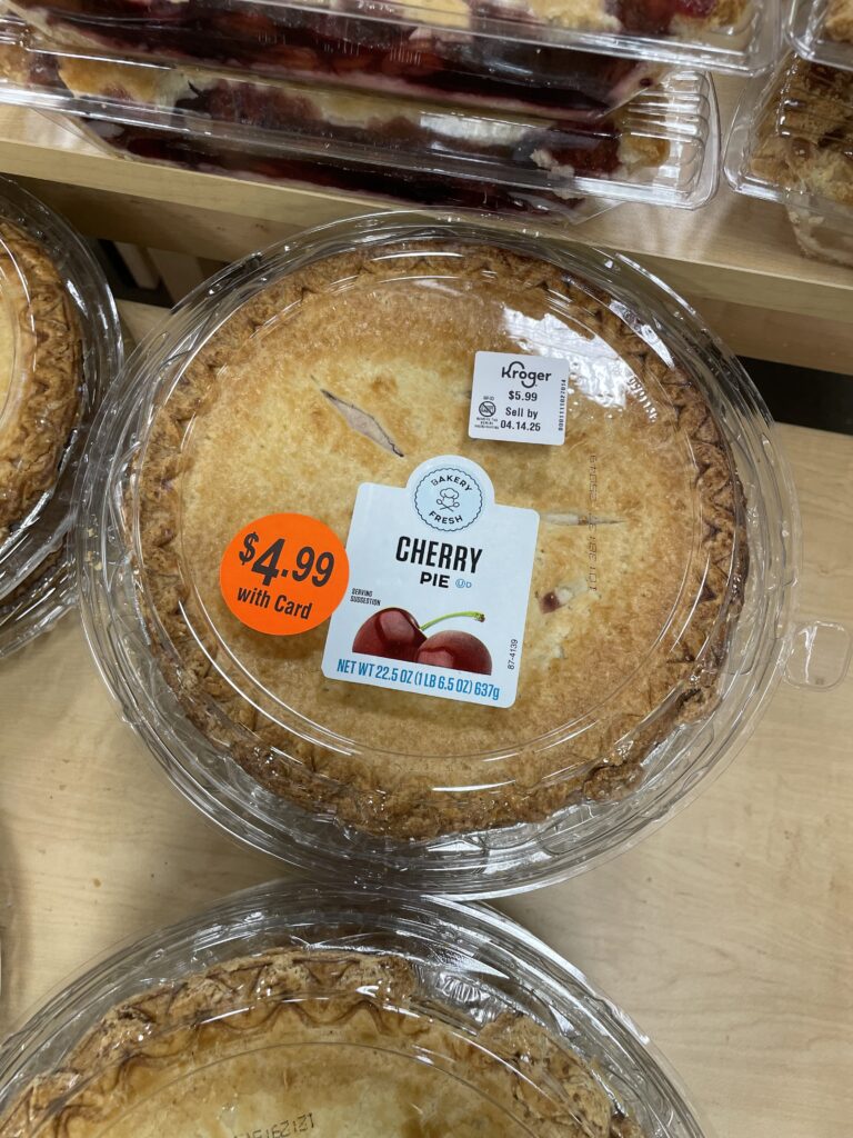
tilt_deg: -72.8
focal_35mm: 26
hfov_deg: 53.1
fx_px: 854
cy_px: 569
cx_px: 426
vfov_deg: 67.3
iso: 100
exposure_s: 1/121
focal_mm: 4.2
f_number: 1.6
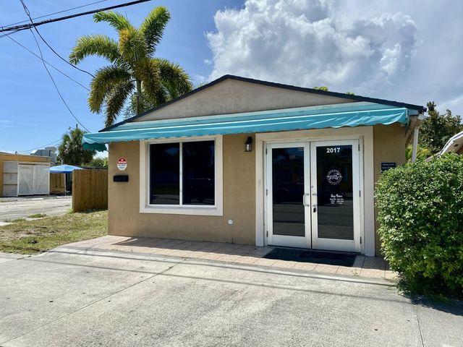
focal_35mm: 26
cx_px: 232
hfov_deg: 67.3
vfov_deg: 53.1
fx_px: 348
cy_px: 174
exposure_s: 1/3846
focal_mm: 4.25
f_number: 1.8
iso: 32
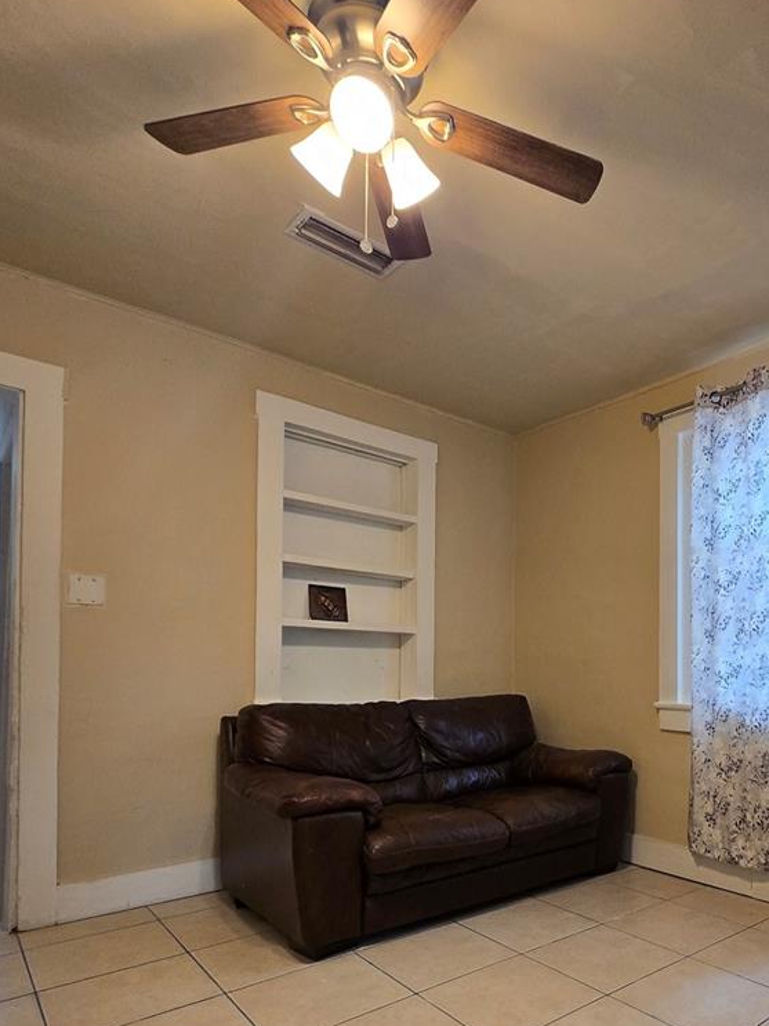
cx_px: 574
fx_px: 622
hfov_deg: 60.1
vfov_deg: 77.2
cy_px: 656
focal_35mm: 21
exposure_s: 1/60
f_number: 2.2
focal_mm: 1.7
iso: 160
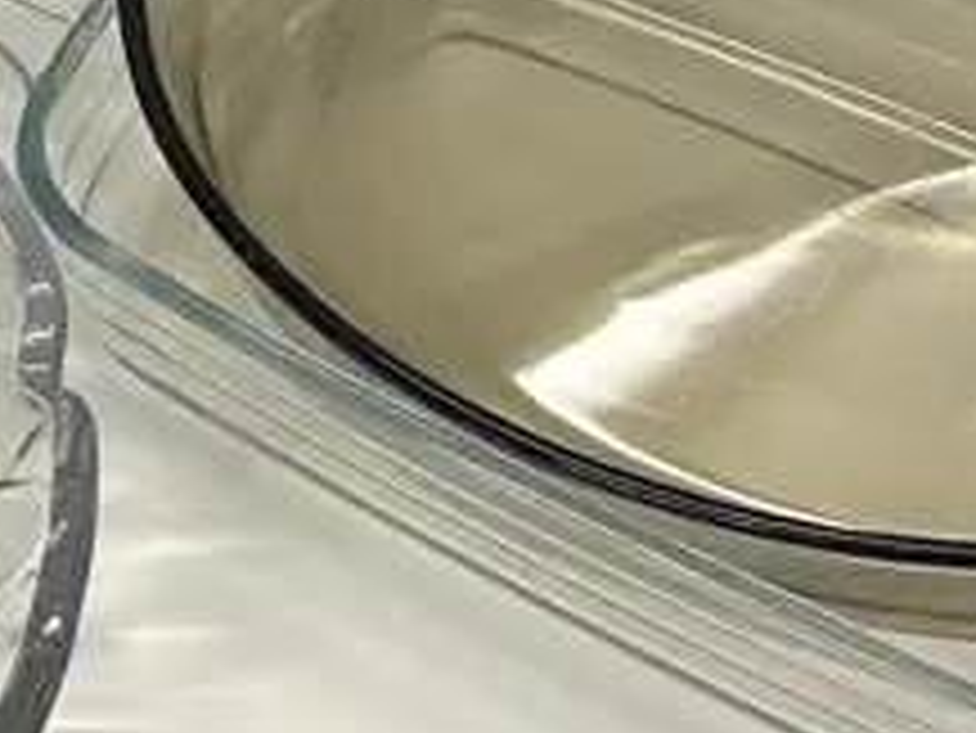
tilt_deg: -34.8
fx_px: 3188
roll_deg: -1.7
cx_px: -76
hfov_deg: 16.9
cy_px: -180
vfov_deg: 12.8
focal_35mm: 113
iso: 200
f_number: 1.78
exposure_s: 1/100
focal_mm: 6.86
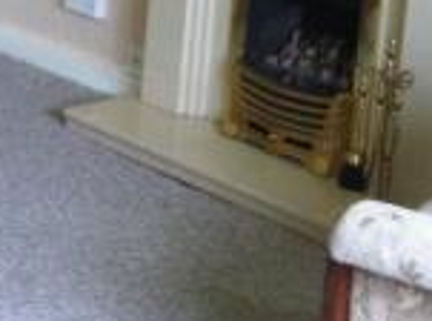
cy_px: -44
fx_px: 1691
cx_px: -7
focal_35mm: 136
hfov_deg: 14.3
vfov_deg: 10.7
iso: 80
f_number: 2.8
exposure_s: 1/20
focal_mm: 3.85
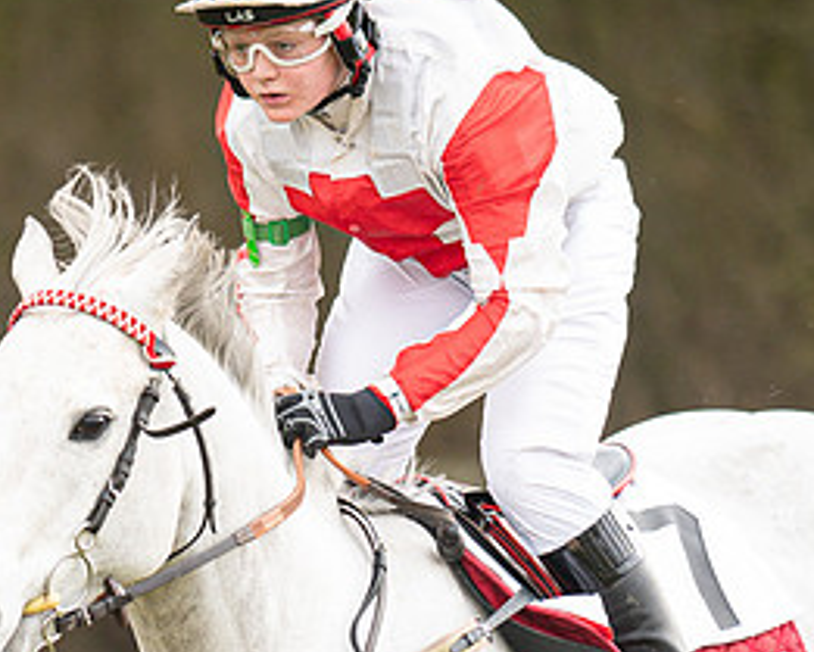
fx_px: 14581
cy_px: 548
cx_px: 371
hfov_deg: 3.2
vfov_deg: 2.6
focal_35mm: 605
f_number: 1.8
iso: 250
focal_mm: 135
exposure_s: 1/1000
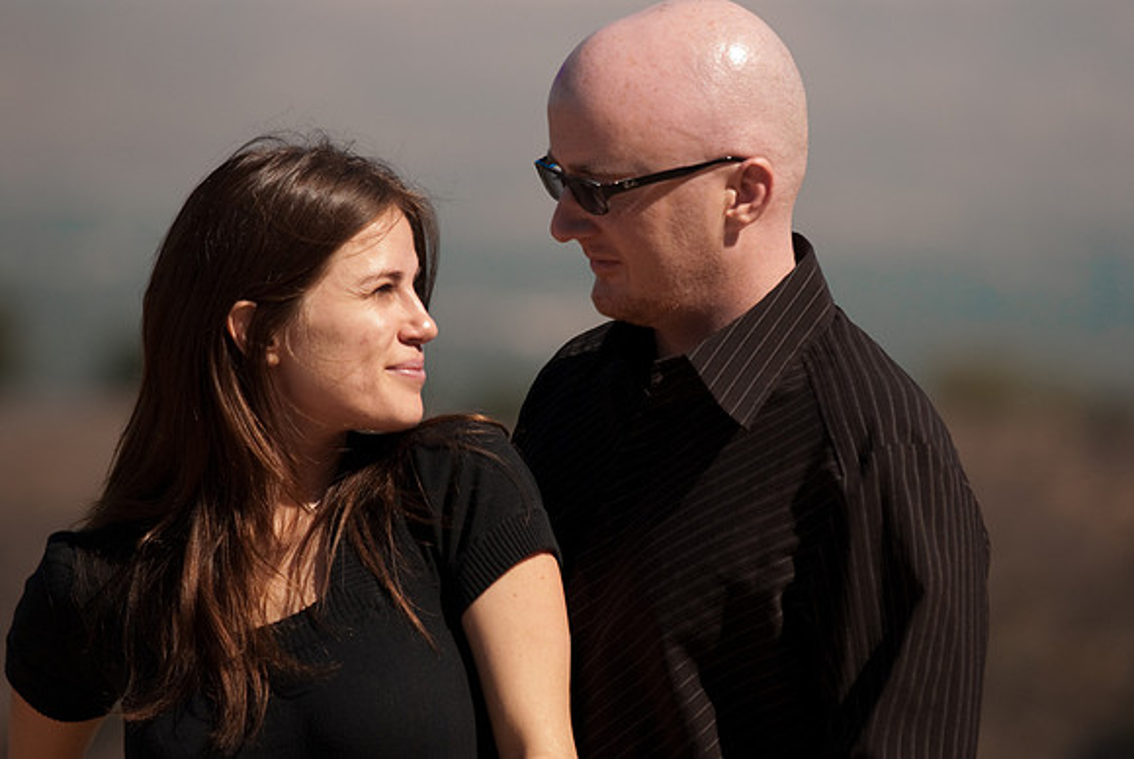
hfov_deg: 8.6
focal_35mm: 240
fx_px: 7567
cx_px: 567
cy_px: 380
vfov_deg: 5.7
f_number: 2.8
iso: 250
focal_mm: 160
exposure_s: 1/4000
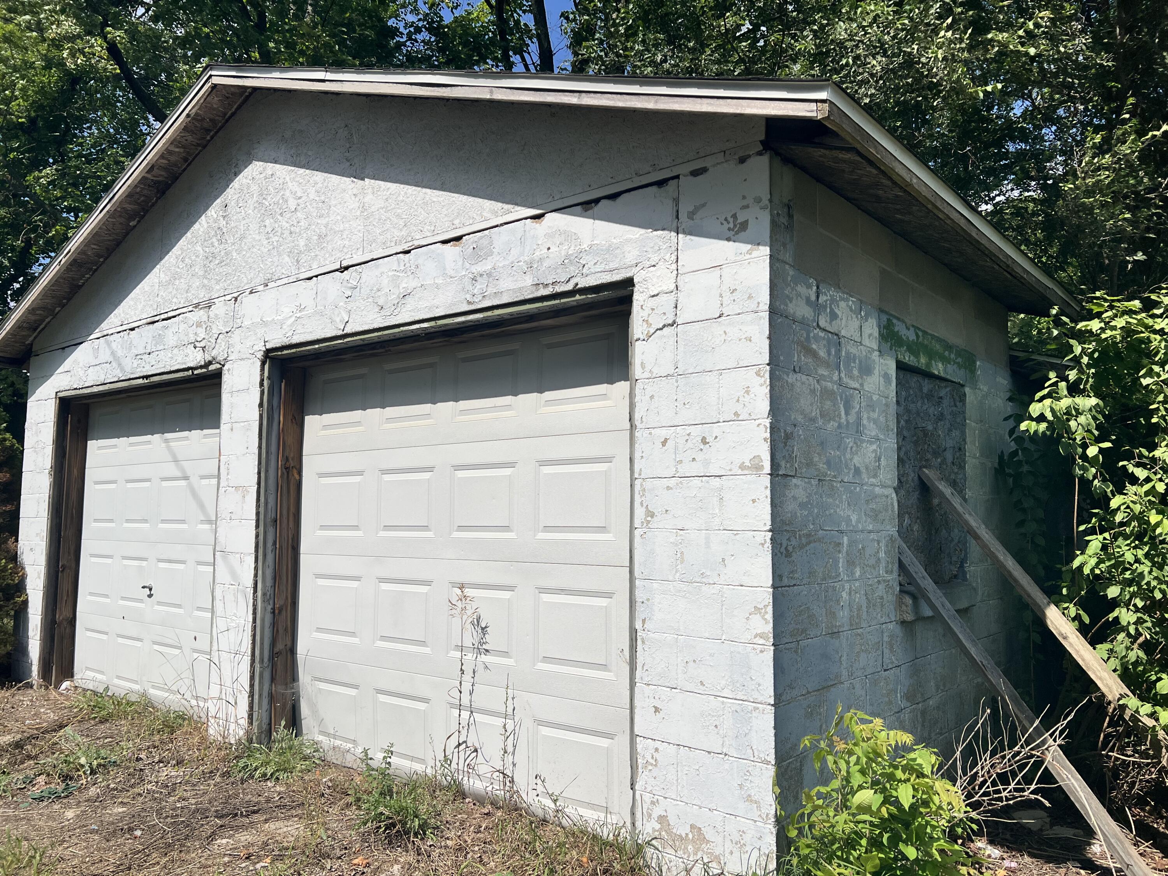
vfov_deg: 53.1
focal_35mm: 26
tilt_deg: +5.3
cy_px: 438
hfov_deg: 67.3
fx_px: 877
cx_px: 584
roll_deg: -0.5
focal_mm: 5.7
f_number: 1.5
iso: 50
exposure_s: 1/8696
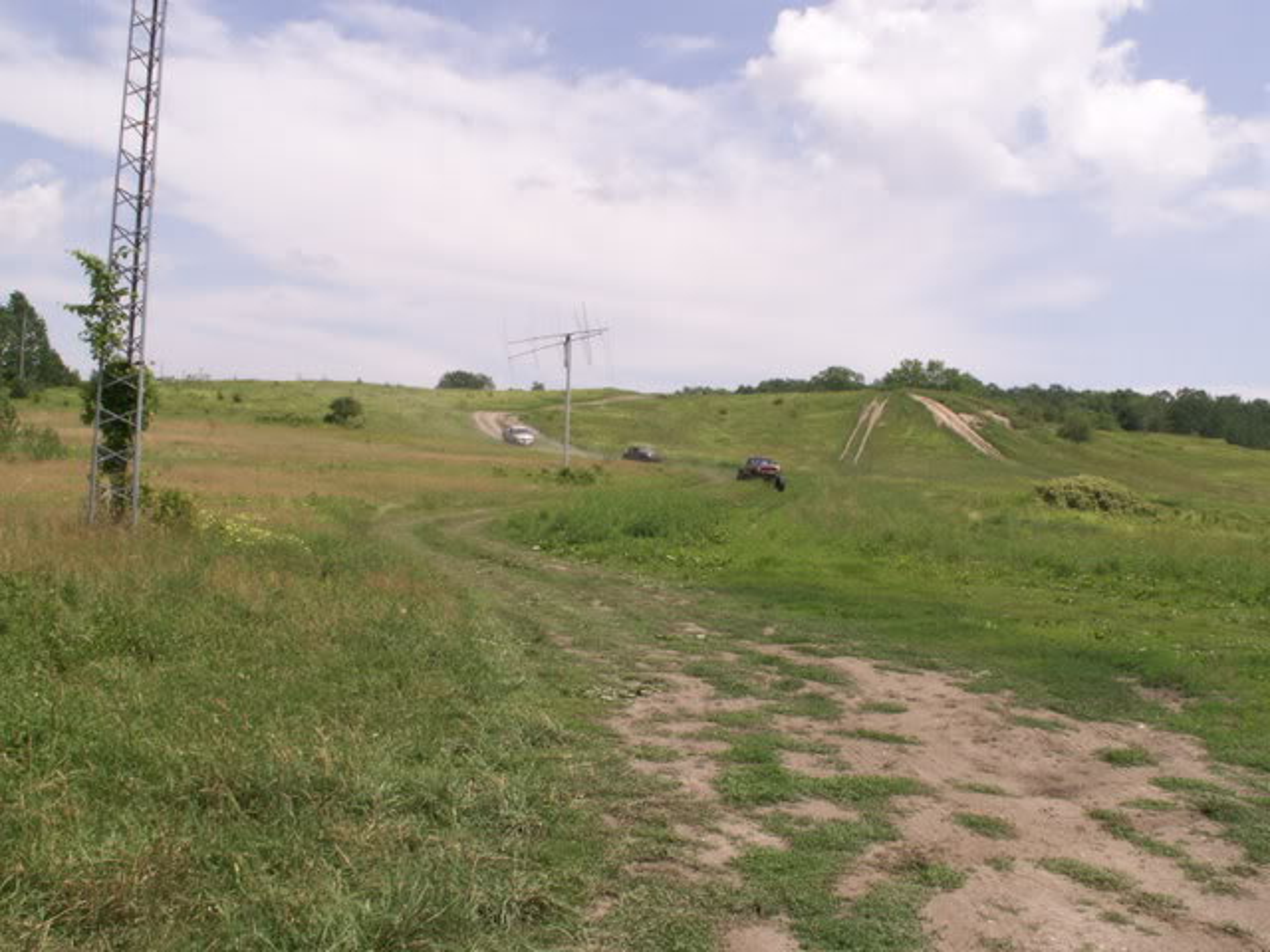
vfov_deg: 40.7
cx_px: 635
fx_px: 1284
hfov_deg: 52.6
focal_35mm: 35
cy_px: 476
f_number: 8
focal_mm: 5.86
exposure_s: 1/200
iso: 50
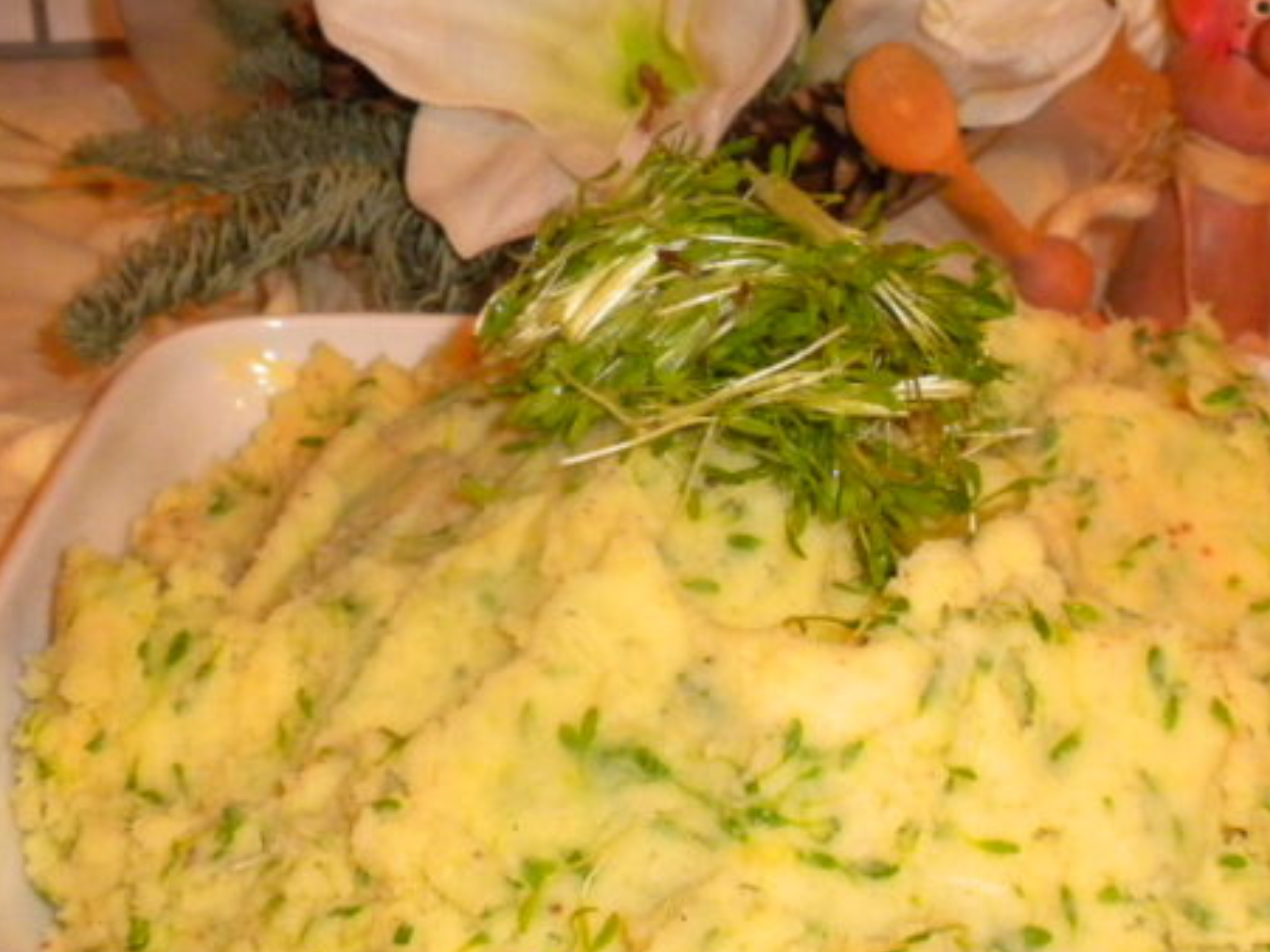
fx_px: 2311
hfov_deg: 30.6
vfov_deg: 23.3
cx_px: 800
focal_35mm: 63
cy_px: 470
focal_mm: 6.6
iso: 400
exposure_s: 1/30
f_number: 3.5
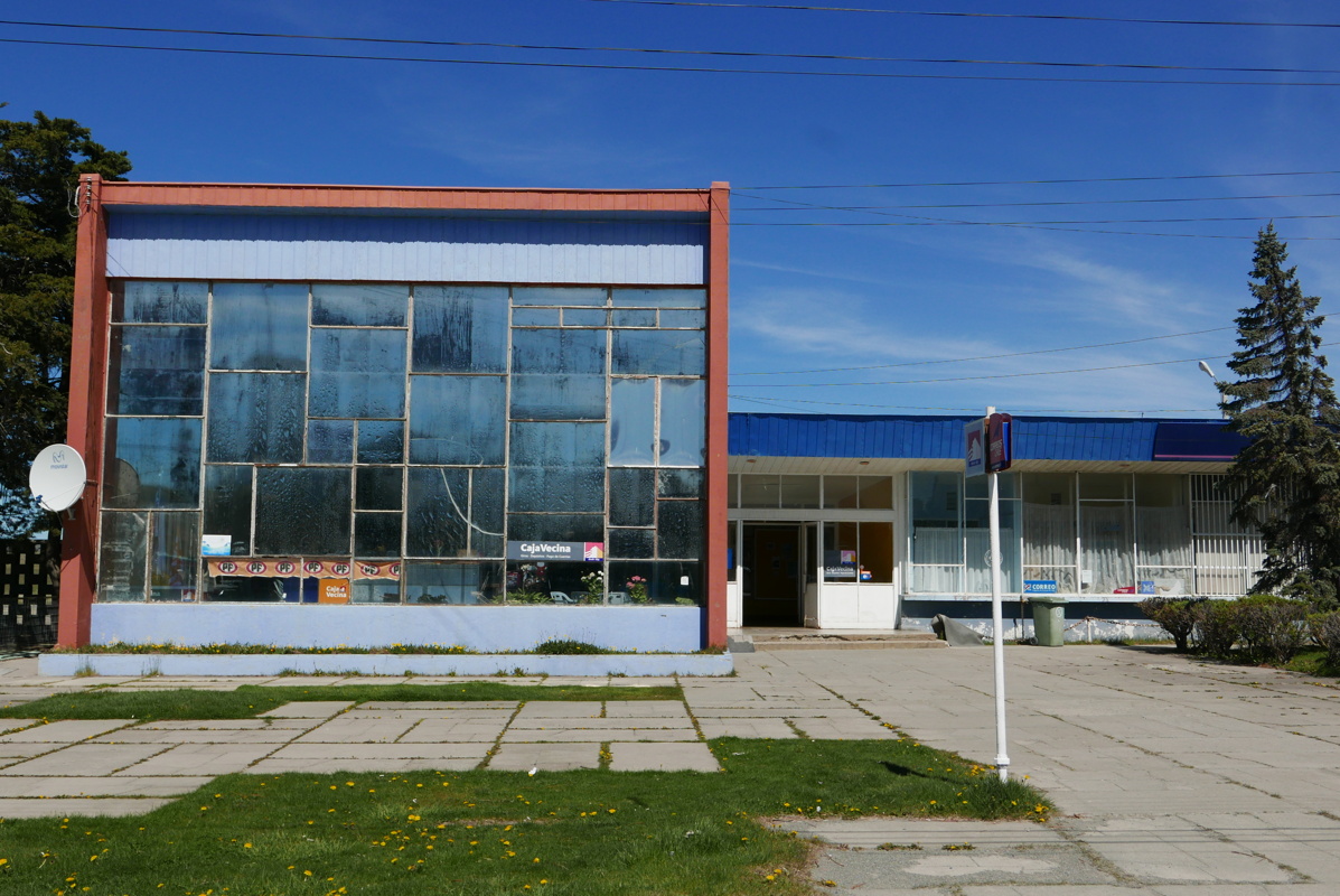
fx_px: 1378
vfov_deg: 36.0
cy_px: 448
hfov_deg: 51.9
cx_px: 670
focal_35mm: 37
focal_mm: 16.5
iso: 200
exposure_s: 1/1600
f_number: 5.6
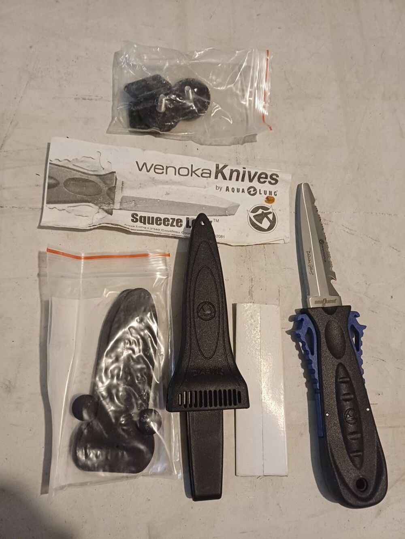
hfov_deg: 54.9
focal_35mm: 25
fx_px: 390
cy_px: 270
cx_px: 202
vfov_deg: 69.4
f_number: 1.8
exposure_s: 1/25
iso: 640
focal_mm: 4.65
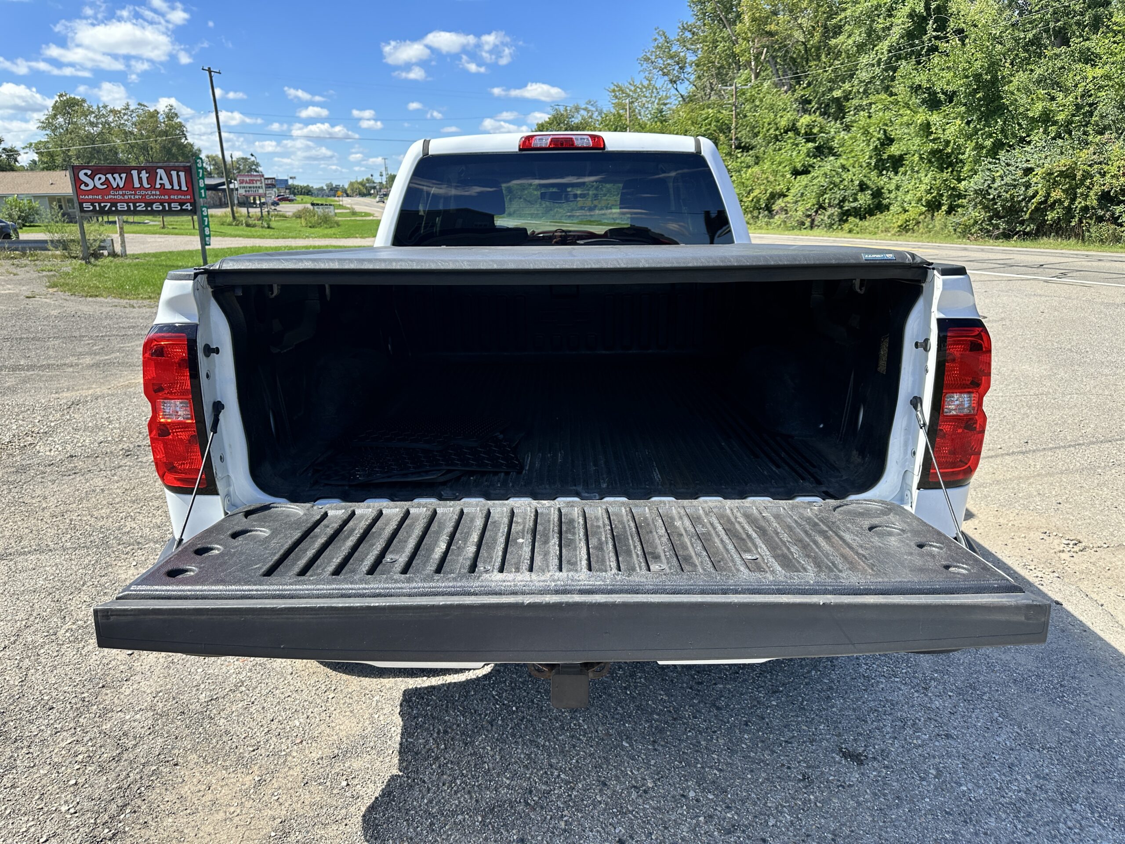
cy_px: 422
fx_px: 780
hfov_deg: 71.6
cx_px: 562
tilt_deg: -15.4
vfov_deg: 56.8
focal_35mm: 24
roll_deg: +0.2
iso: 80
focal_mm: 6.86
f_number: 1.78
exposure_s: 1/1473
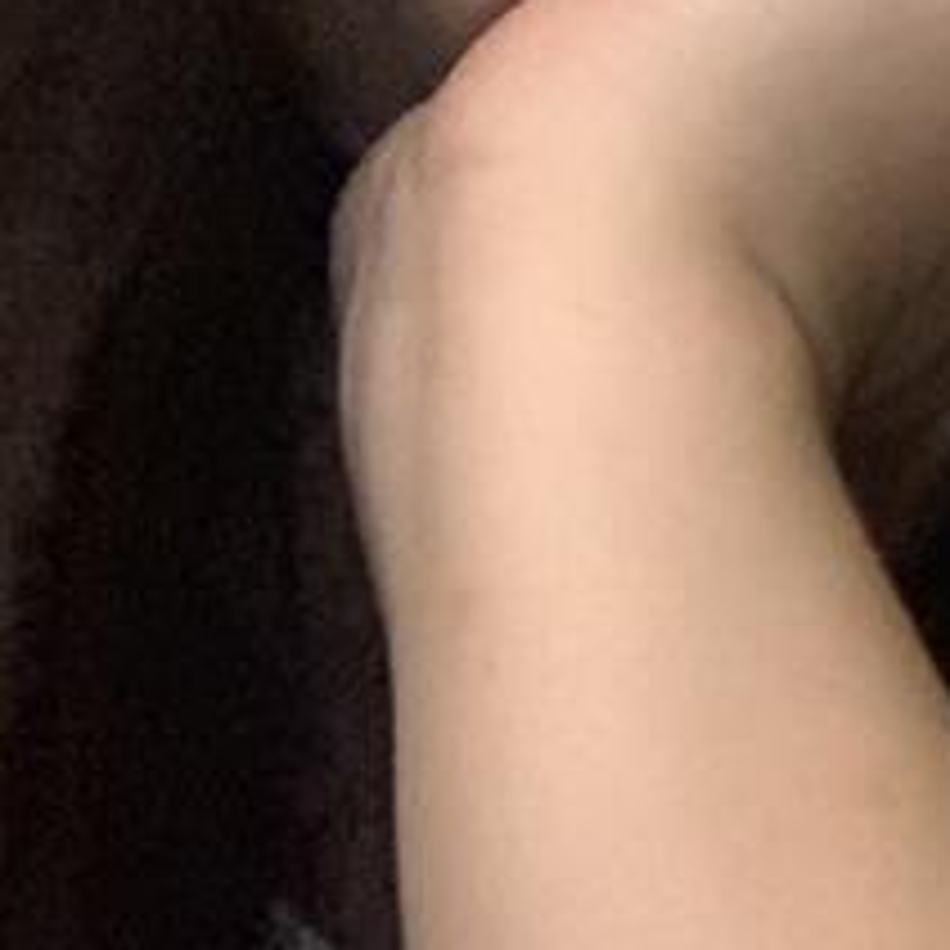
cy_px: -239
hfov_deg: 11.5
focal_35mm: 137
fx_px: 4254
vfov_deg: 12.4
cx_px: 1909
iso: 640
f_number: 2.2
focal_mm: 2.87
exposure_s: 1/15
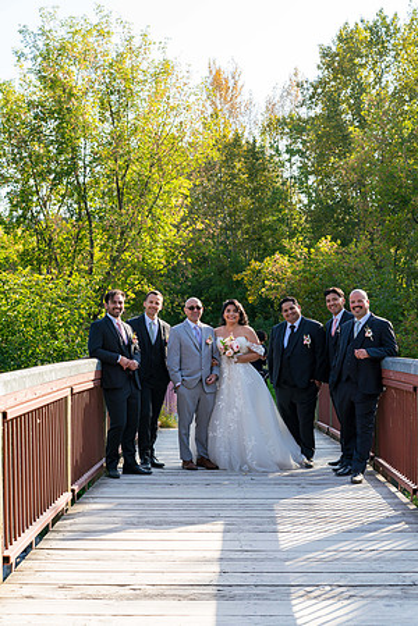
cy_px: 313
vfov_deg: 40.3
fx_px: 853
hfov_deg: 27.5
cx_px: 209
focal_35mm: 49
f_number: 5
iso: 250
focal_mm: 49
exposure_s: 1/250
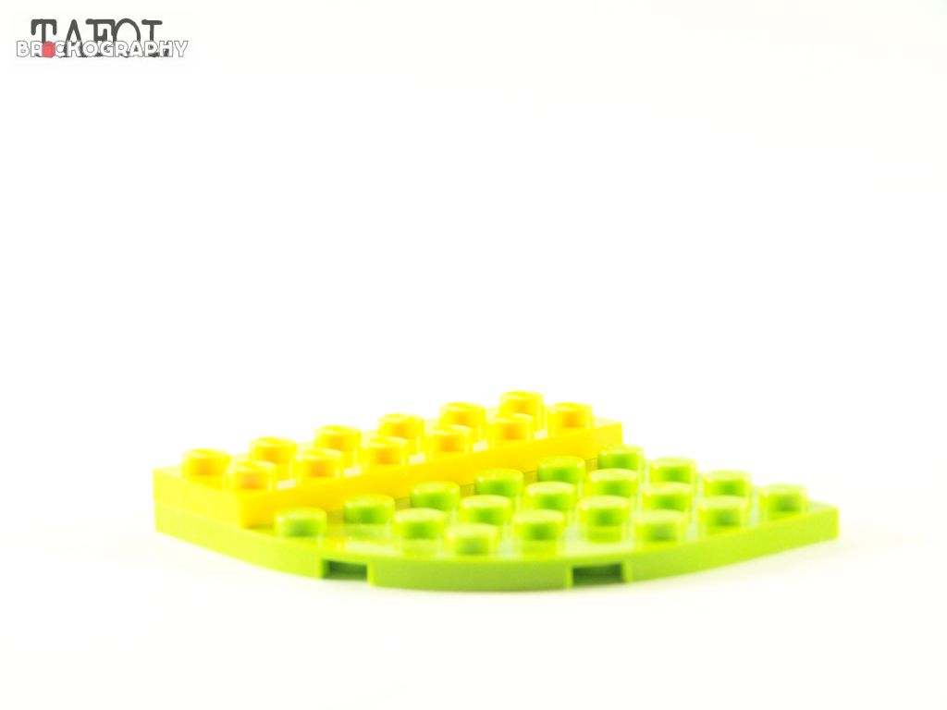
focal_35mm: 117
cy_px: 355
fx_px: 3201
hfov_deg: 16.8
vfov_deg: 12.7
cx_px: 474
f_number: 3.2
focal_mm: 19.4
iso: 200
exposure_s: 1/20
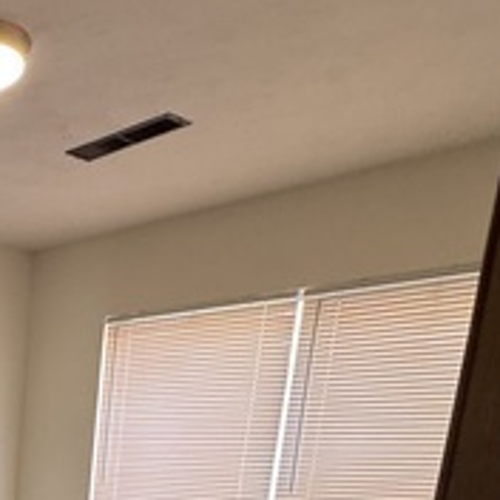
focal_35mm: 47
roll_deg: +0.0
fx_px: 768
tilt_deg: -13.7
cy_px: 646
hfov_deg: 28.8
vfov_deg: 29.3
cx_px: -165
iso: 250
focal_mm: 2.22
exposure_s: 1/120
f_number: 2.2
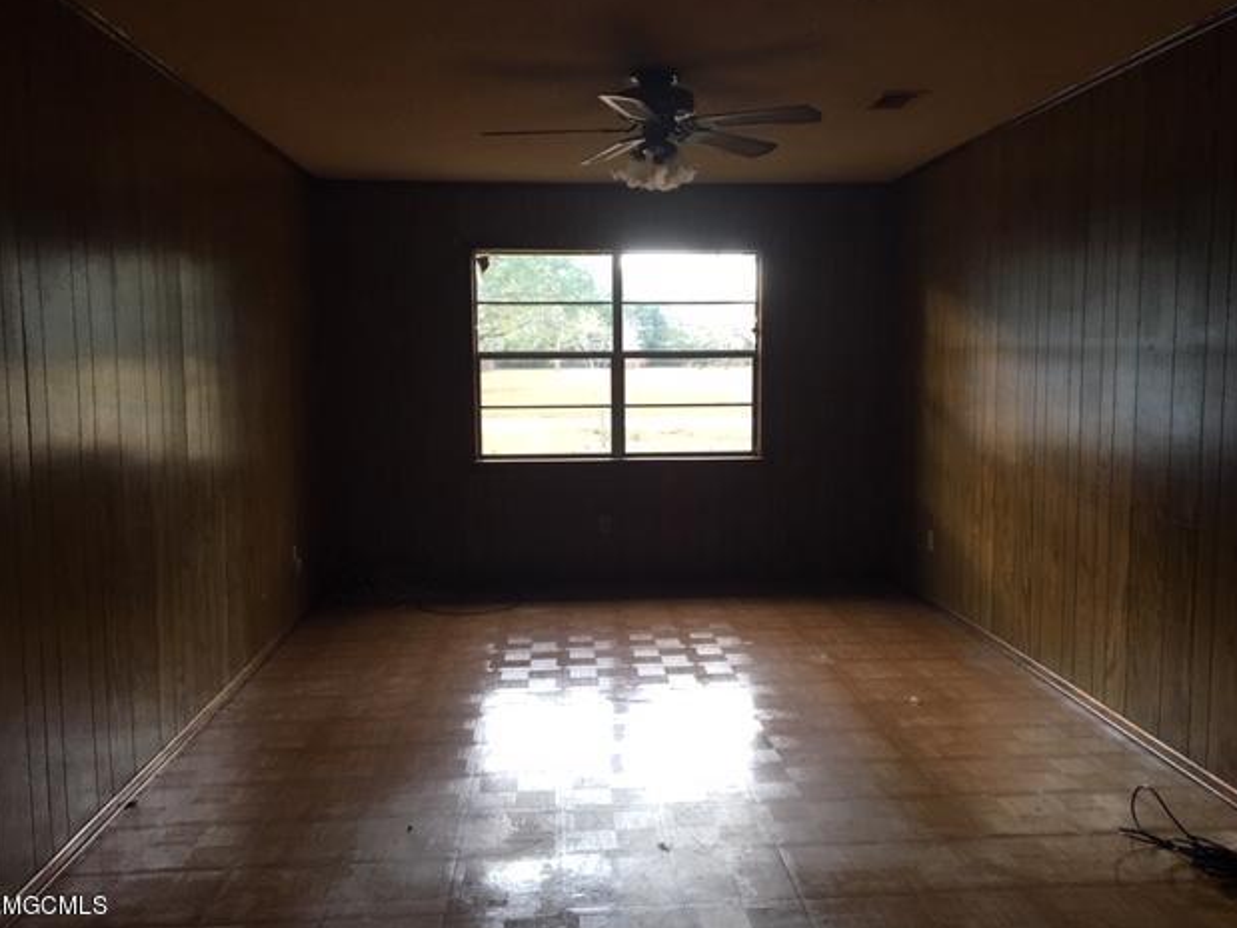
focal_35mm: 30
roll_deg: -0.6
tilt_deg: -4.7
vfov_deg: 46.8
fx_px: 1072
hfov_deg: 60.0
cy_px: 466
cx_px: 629
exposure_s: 1/30
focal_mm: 4.15
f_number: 2.2
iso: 40
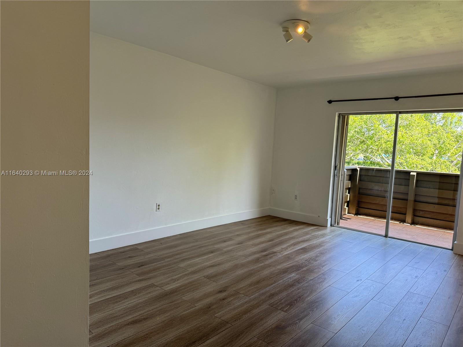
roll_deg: -2.1
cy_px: 174
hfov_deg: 71.6
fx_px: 321
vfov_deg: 56.8
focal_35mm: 24
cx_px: 232
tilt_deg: -4.9
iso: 50
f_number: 1.78
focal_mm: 6.76
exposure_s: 1/133
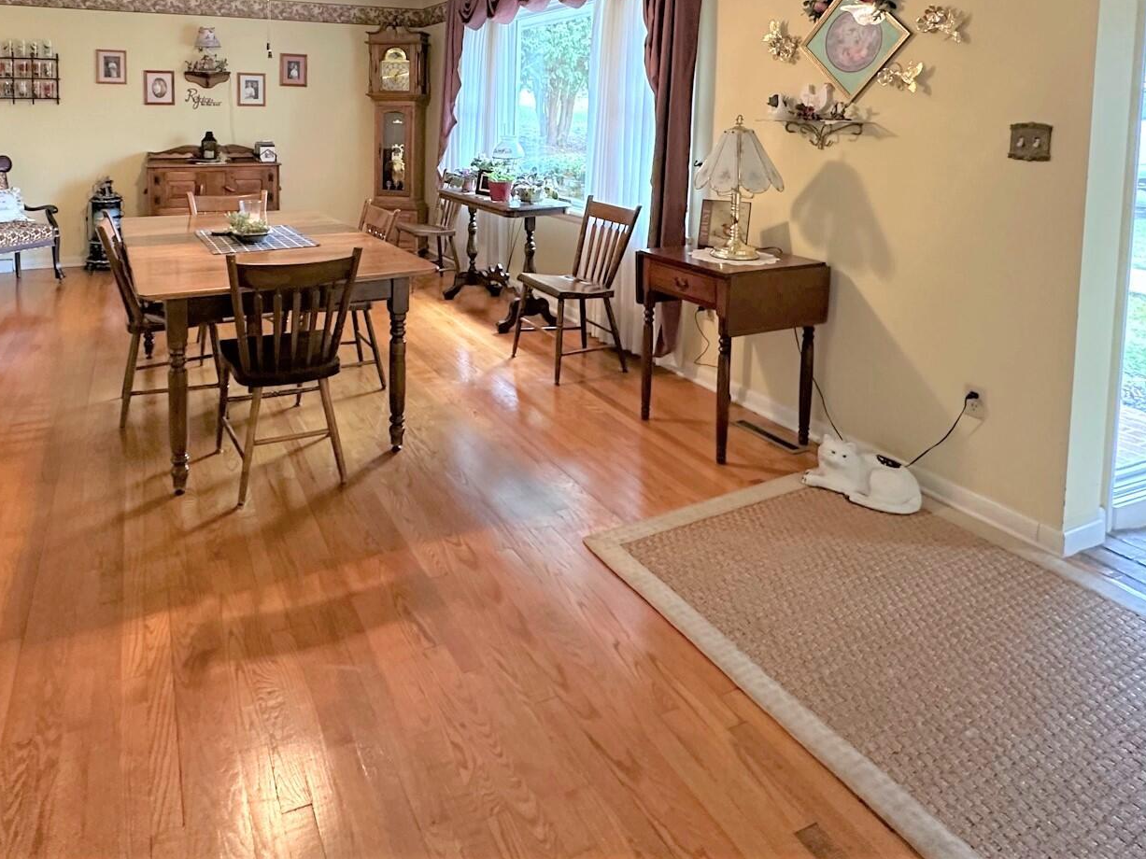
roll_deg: -1.0
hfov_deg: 72.8
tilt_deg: -4.5
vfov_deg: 54.5
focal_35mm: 23
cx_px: 439
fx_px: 761
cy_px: 162
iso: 500
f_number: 2.2
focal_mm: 2.22
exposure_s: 1/60
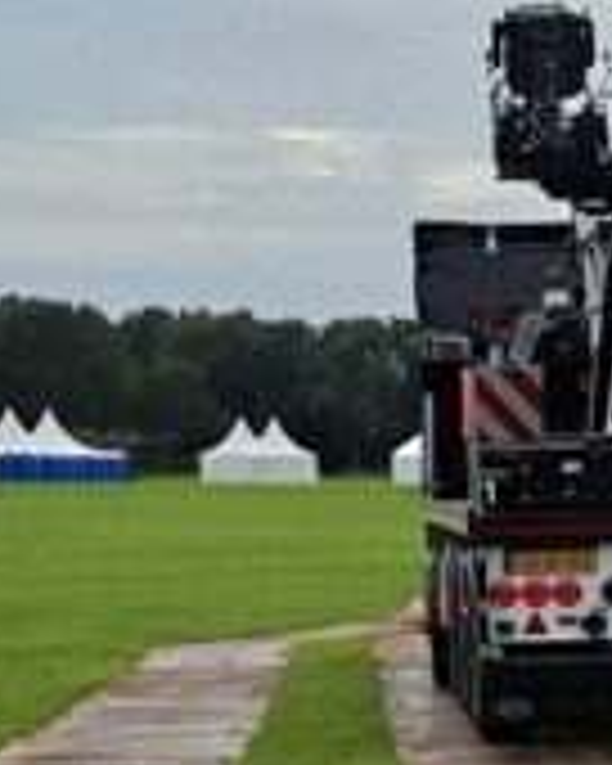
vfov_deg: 13.2
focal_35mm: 135
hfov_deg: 11.4
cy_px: 1256
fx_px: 3057
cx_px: 540
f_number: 1.8
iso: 50
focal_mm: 5.54
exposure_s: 1/2364
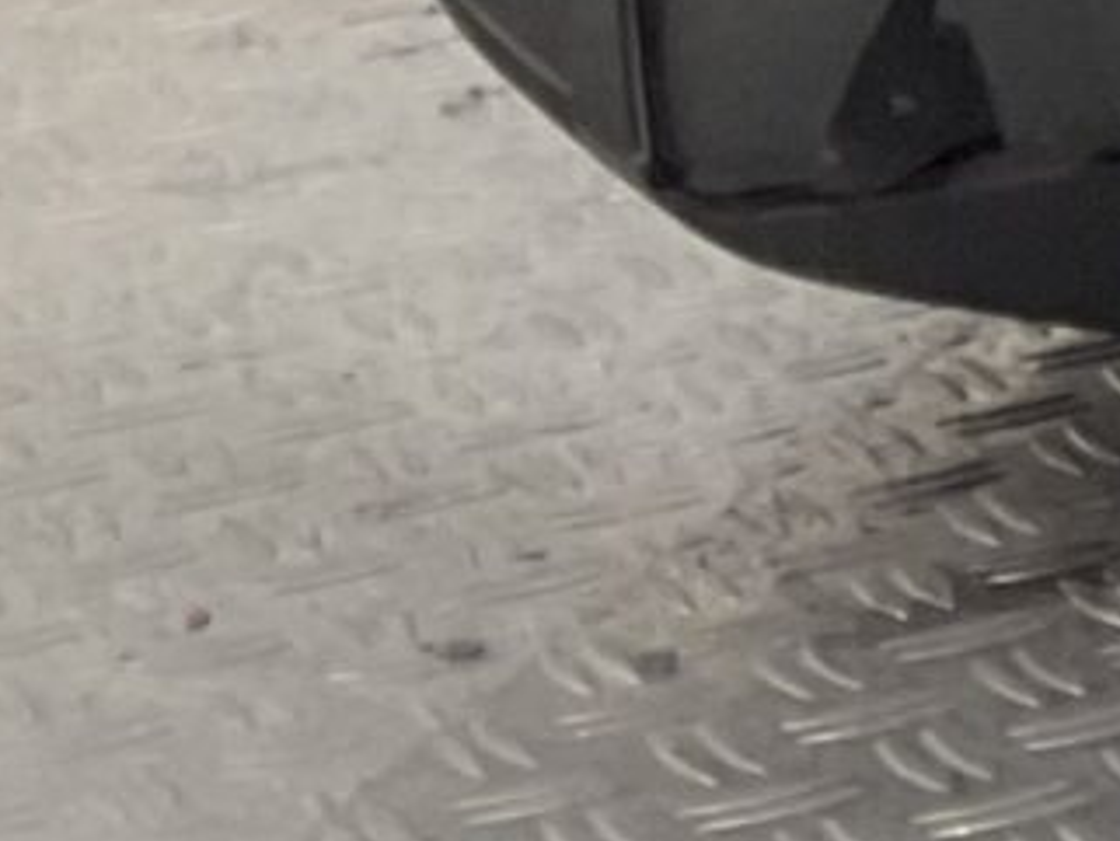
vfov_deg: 6.1
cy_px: -1218
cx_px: 3978
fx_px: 7477
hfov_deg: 7.1
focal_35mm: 231
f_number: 1.8
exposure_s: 1/110
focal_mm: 3
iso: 16
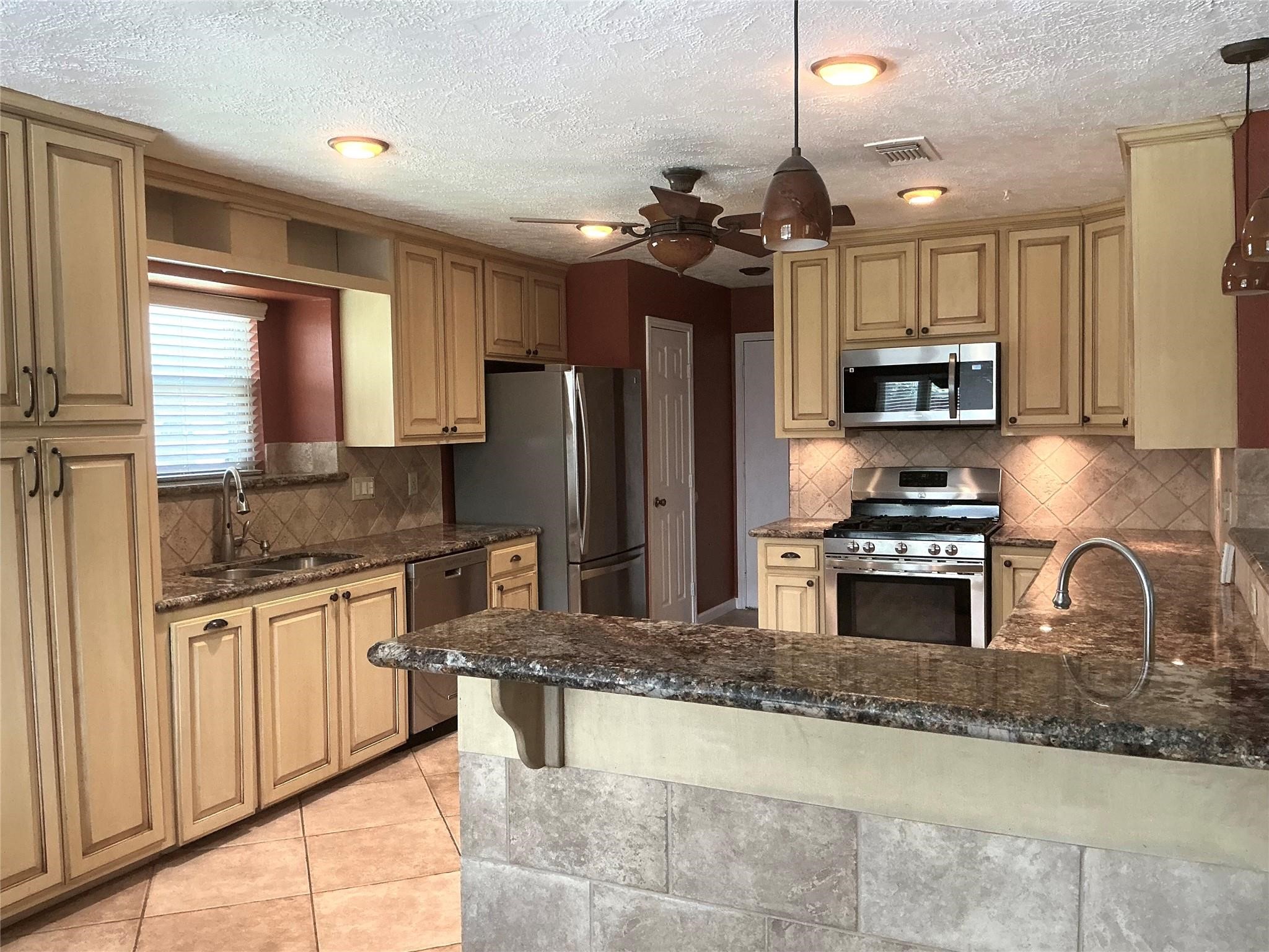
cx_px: 634
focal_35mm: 29
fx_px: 1063
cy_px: 476
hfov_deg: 61.7
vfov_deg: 48.2
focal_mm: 3
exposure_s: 1/60
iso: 160
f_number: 1.8
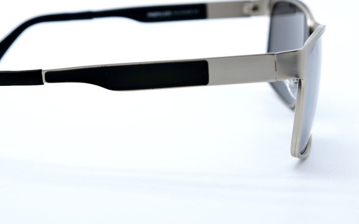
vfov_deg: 14.8
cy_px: 63
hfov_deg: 23.4
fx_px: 861
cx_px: 105
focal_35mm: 88
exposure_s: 1/140
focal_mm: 39
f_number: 5.6
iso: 160
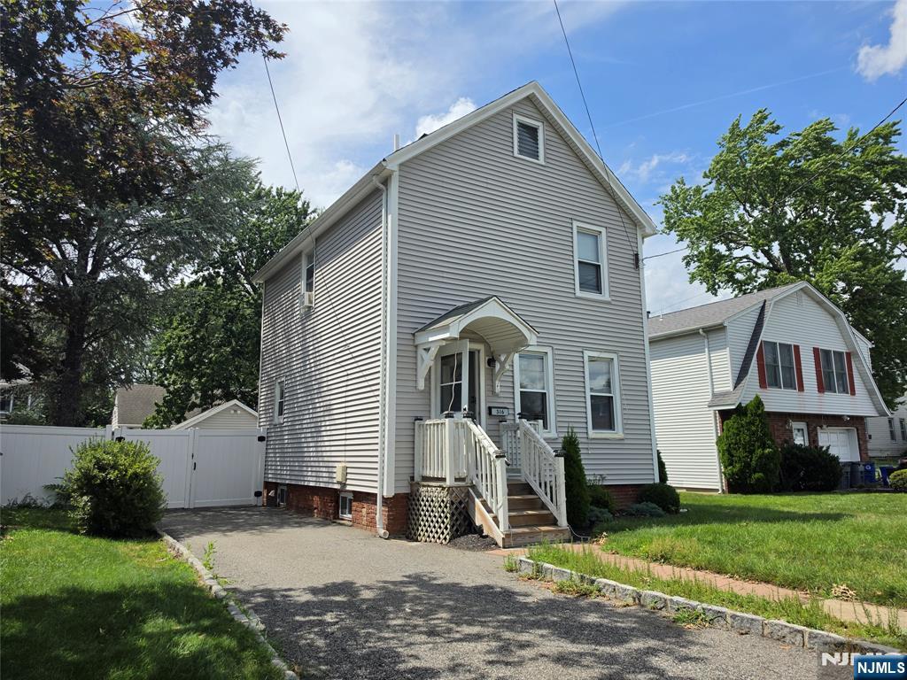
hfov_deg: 73.9
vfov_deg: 58.9
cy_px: 340
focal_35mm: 23
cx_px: 454
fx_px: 603
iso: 50
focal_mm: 6.5
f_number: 1.4
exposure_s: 1/7939
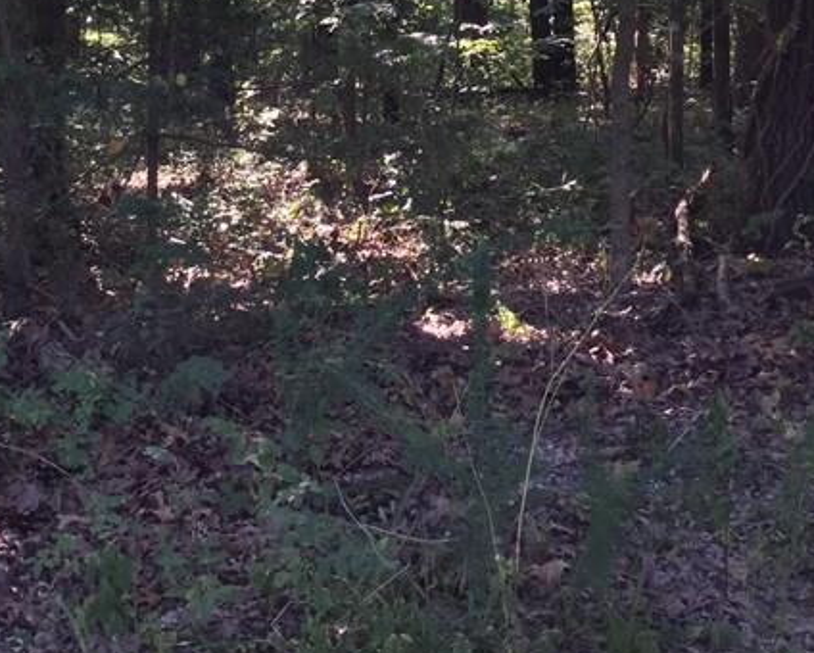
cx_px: 192
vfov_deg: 20.4
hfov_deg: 25.7
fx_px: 1760
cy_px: 4
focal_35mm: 73
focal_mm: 3.3
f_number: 2.4
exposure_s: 1/30
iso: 32
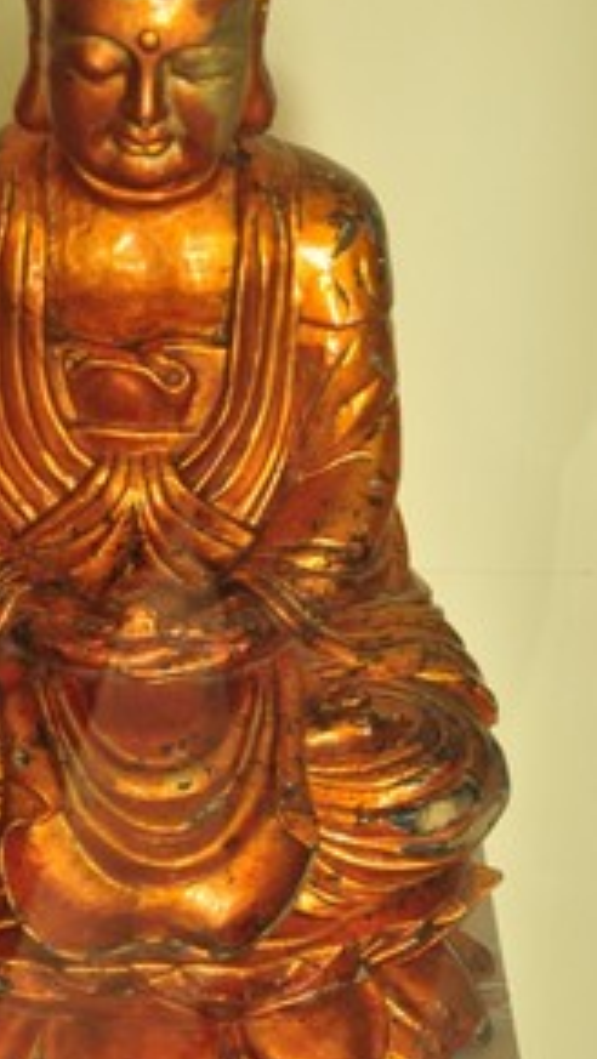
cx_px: 133
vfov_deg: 20.9
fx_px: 2866
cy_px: 506
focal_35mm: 102
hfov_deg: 11.9
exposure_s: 1/40
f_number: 4.8
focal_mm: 42
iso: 1000
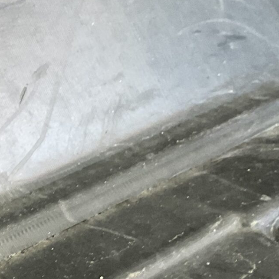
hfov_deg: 14.4
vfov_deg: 17.0
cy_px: 113
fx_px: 930
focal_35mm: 102
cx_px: -266
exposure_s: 1/60
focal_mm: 3
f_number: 1.8
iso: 80
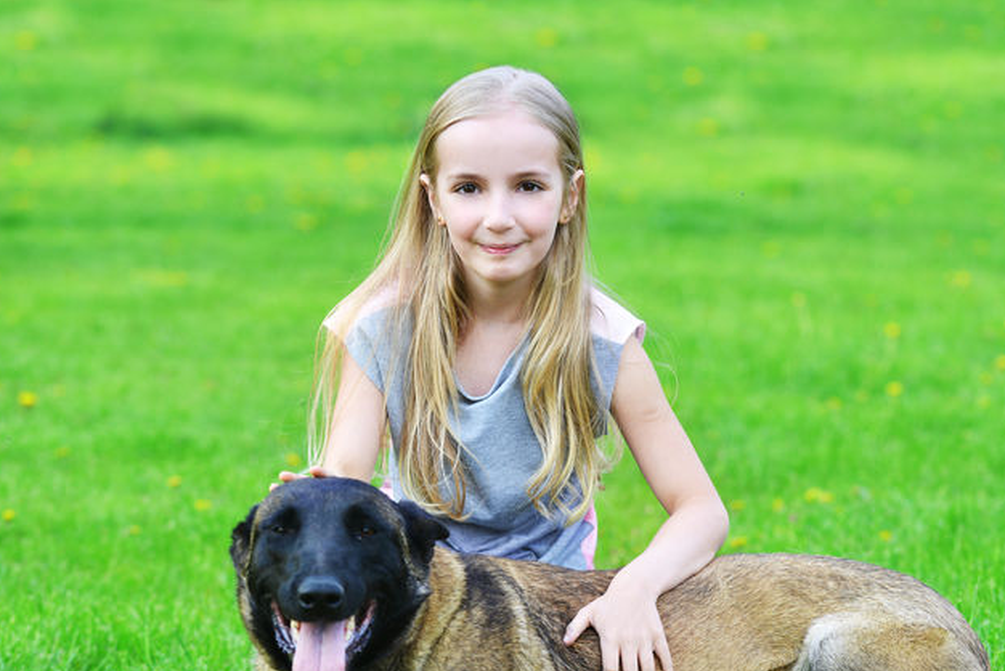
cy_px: 452
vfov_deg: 9.9
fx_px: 3854
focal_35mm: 138
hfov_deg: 14.8
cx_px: 643
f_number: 3.5
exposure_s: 1/250
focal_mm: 102
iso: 320
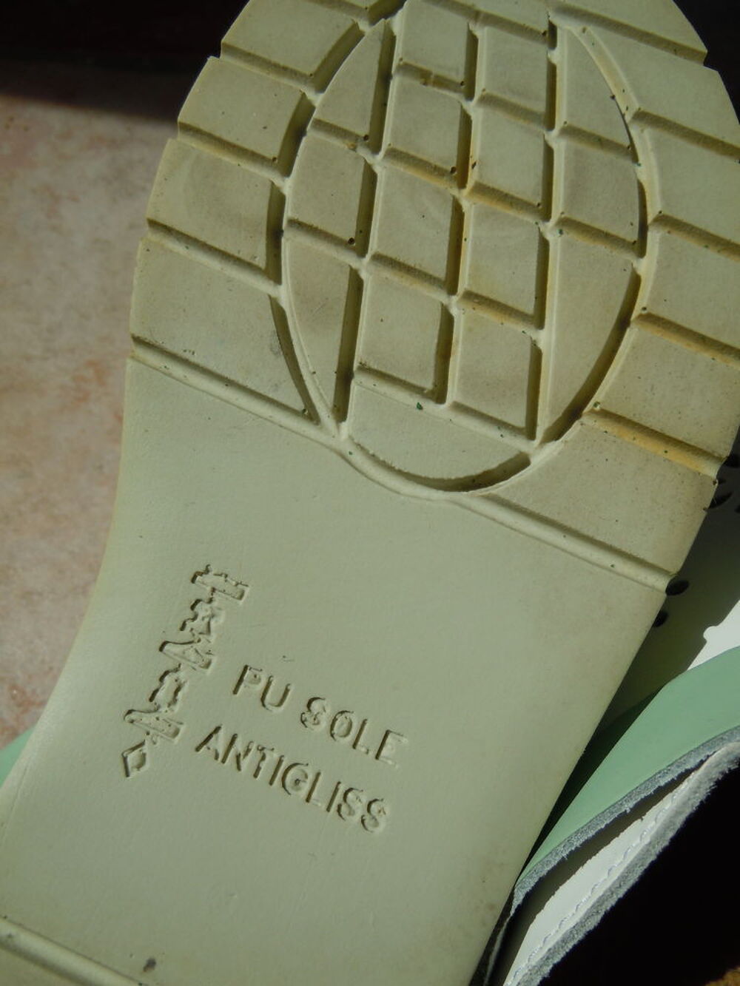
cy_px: 493
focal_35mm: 30
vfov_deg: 60.0
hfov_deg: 46.8
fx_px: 855
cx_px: 370
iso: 100
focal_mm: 5.4
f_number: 7
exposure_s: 1/400
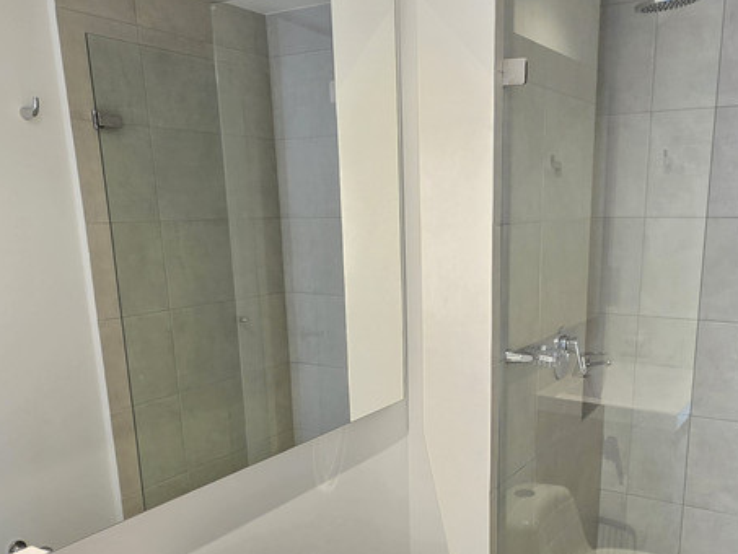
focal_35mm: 31
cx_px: 455
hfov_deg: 57.7
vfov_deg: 44.2
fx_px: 661
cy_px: 404
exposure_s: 1/60
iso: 320
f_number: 1.9
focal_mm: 2.2
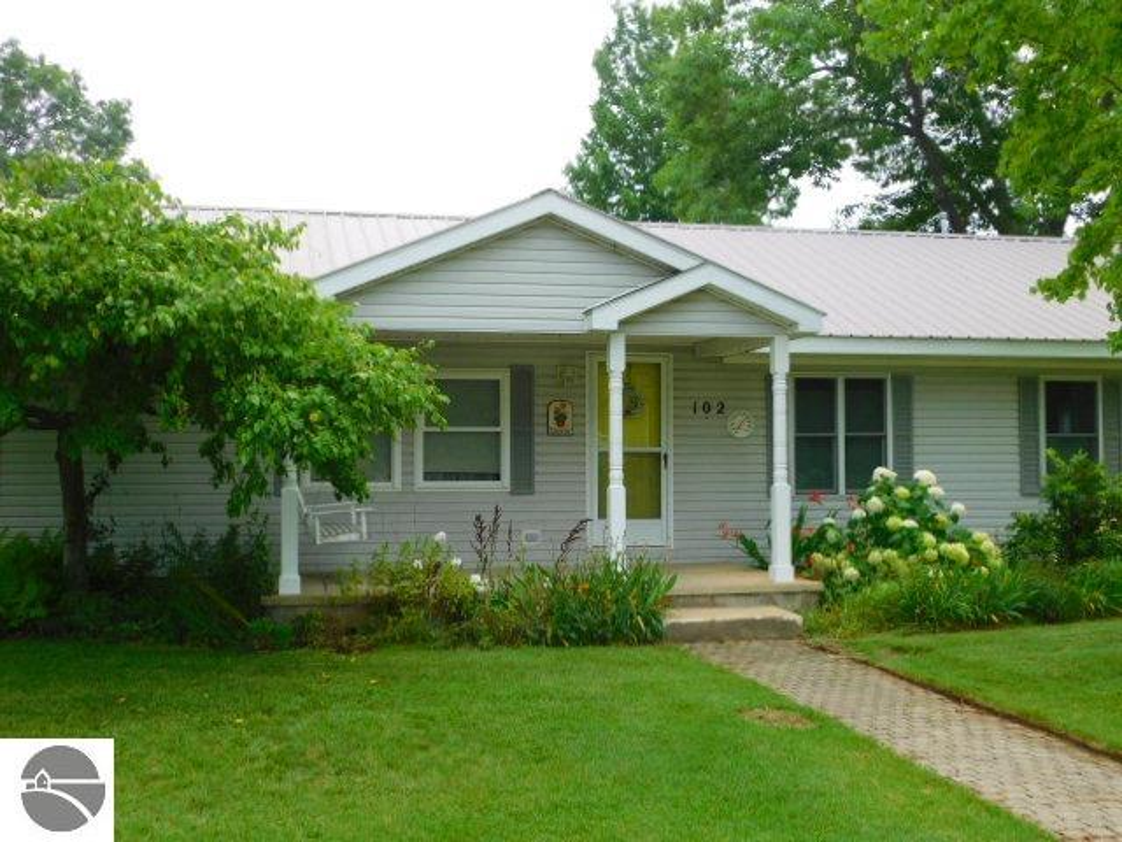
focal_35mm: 40
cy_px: 421
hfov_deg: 46.8
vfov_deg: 36.0
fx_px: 1297
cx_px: 561
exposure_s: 1/500
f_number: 3.6
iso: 125
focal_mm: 7.1
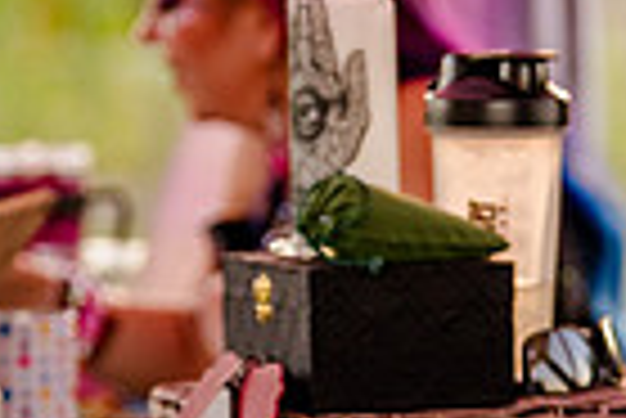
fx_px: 9052
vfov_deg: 2.7
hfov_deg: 4.0
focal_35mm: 520
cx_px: 311
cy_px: 272
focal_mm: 120
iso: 640
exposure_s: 1/320
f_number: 2.8
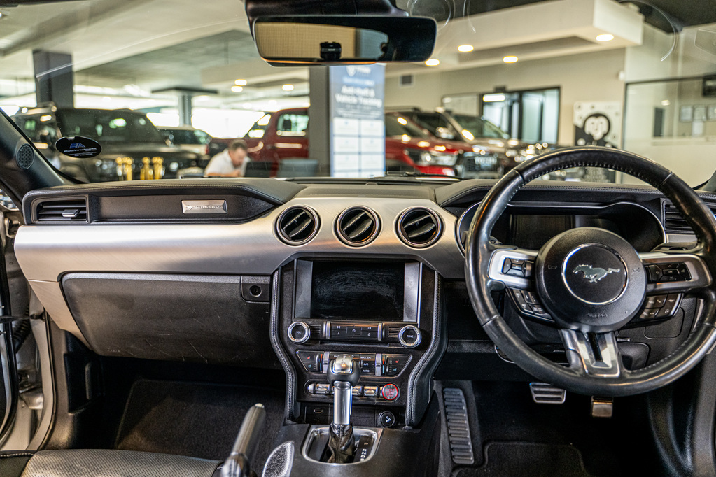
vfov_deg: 46.4
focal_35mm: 28
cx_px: 358
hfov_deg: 65.5
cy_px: 238
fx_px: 557
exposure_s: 1/160
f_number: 2.8
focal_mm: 28
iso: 1600
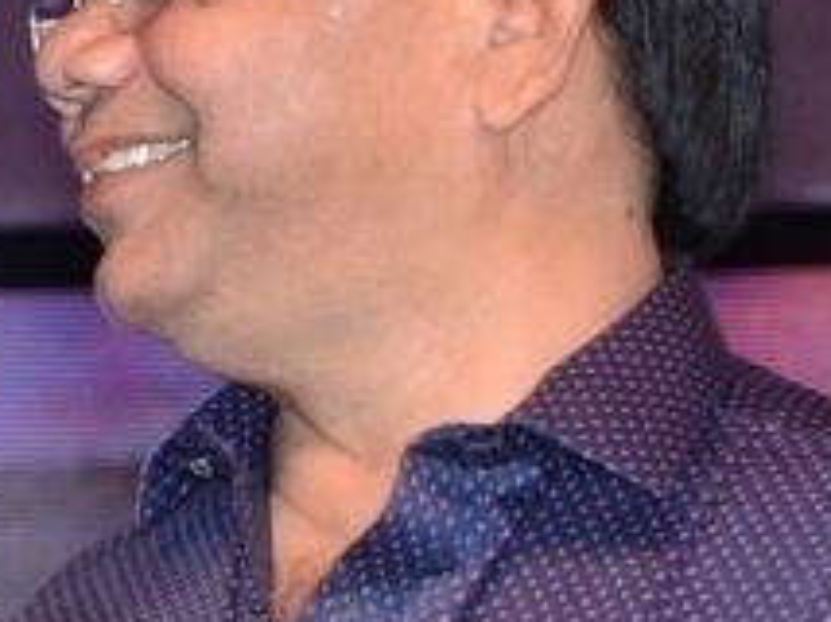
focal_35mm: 849
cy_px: 935
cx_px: -959
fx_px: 20351
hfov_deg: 2.3
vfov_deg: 1.7
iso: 1000
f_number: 5.6
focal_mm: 105
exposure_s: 1/125
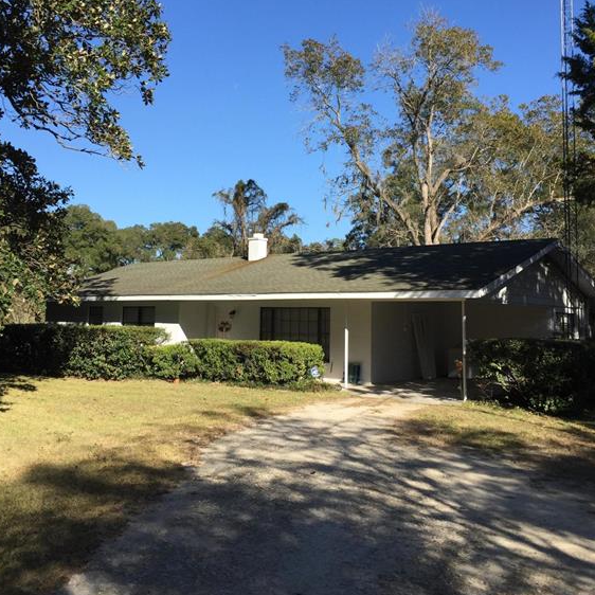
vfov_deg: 47.0
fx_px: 681
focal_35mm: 35
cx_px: 292
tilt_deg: +6.0
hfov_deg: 47.2
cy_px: 247
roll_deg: -1.6
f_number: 2.2
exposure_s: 1/1319
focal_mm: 4.15
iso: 32
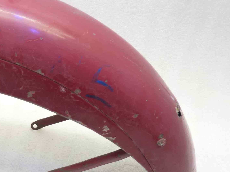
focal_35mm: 45
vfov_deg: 32.0
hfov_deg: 39.5
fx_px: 299
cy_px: 110
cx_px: 29
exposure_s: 1/8
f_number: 3.3
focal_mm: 4.1
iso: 125
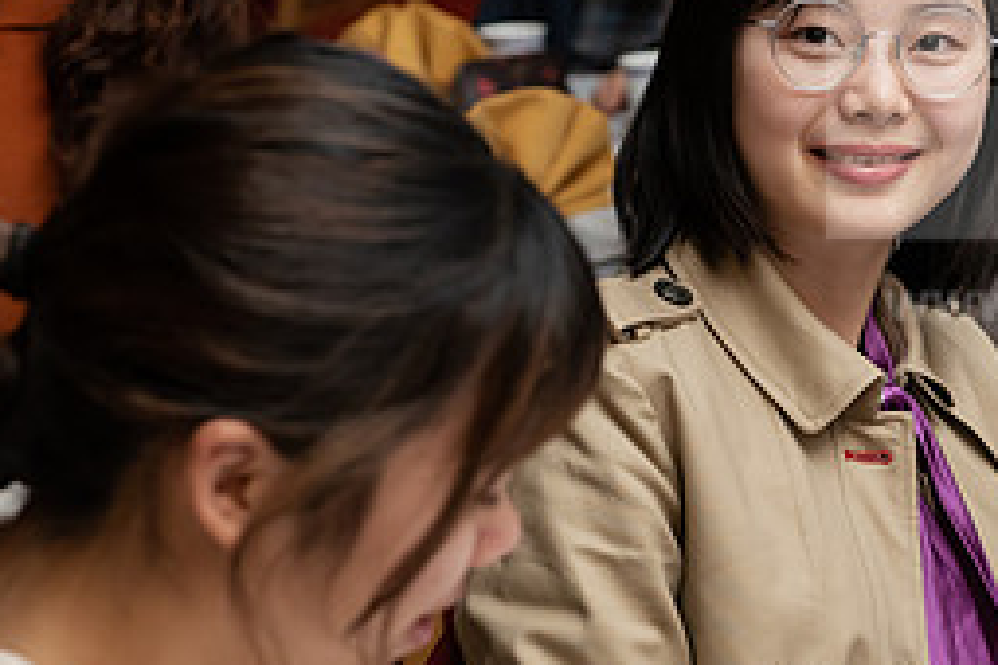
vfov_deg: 9.1
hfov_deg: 13.7
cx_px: 708
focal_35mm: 150
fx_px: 4158
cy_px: 385
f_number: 5
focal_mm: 66
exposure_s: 1/160
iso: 1600
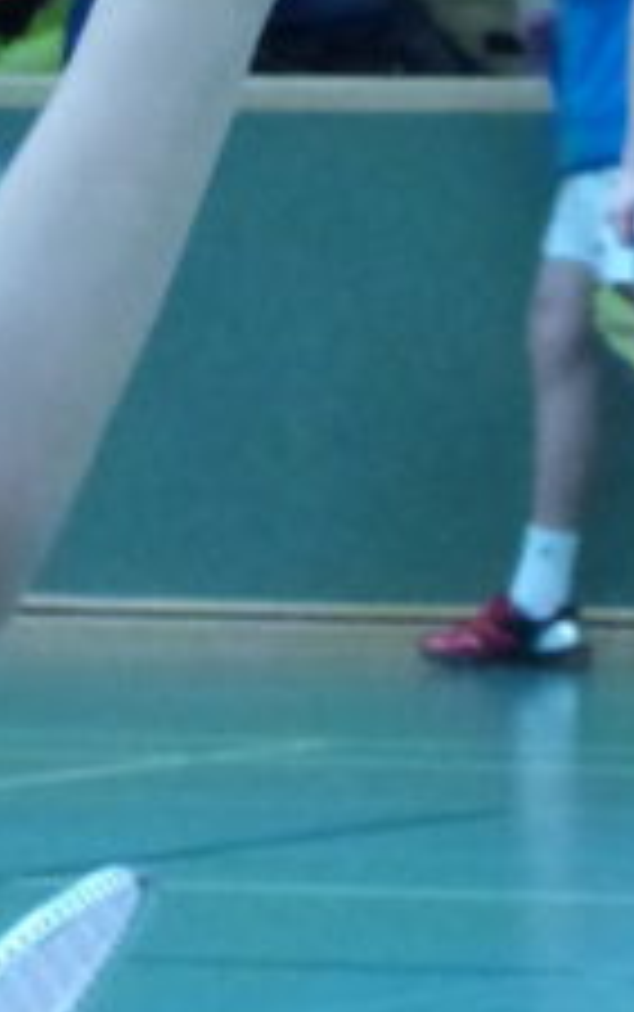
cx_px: -459
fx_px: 17439
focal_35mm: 632
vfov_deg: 3.3
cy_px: 1304
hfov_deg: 2.1
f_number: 4
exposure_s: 1/160
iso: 1600
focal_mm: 23.5
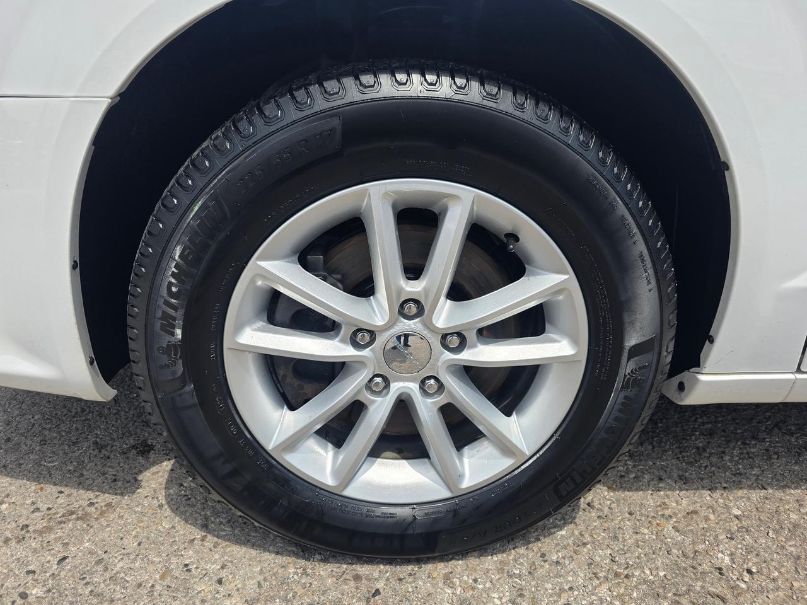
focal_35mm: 23
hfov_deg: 73.9
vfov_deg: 58.9
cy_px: 302
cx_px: 404
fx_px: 536
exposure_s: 1/5296
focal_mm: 6.3
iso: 80
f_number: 1.7
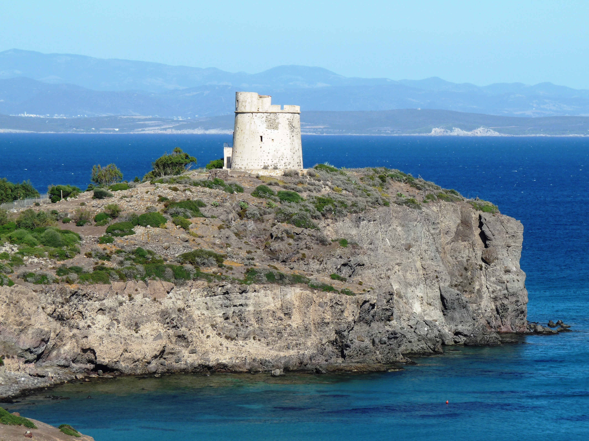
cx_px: 294
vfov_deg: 8.2
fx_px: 3063
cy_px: 220
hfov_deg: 11.0
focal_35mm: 180
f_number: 6.3
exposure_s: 1/500
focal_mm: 32
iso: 100
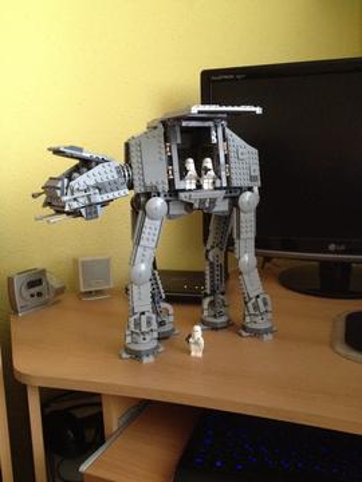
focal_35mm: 35
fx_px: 488
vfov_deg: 52.6
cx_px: 181
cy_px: 241
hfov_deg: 40.7
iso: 500
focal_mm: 4.28
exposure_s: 1/15
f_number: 2.4
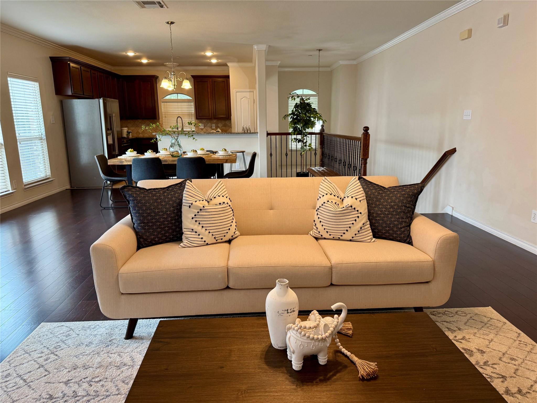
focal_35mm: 24
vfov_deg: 56.8
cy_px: 202
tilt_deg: -12.0
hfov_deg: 71.6
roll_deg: +1.0
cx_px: 268
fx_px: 372
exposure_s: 1/60
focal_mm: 6.76
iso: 125
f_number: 1.78
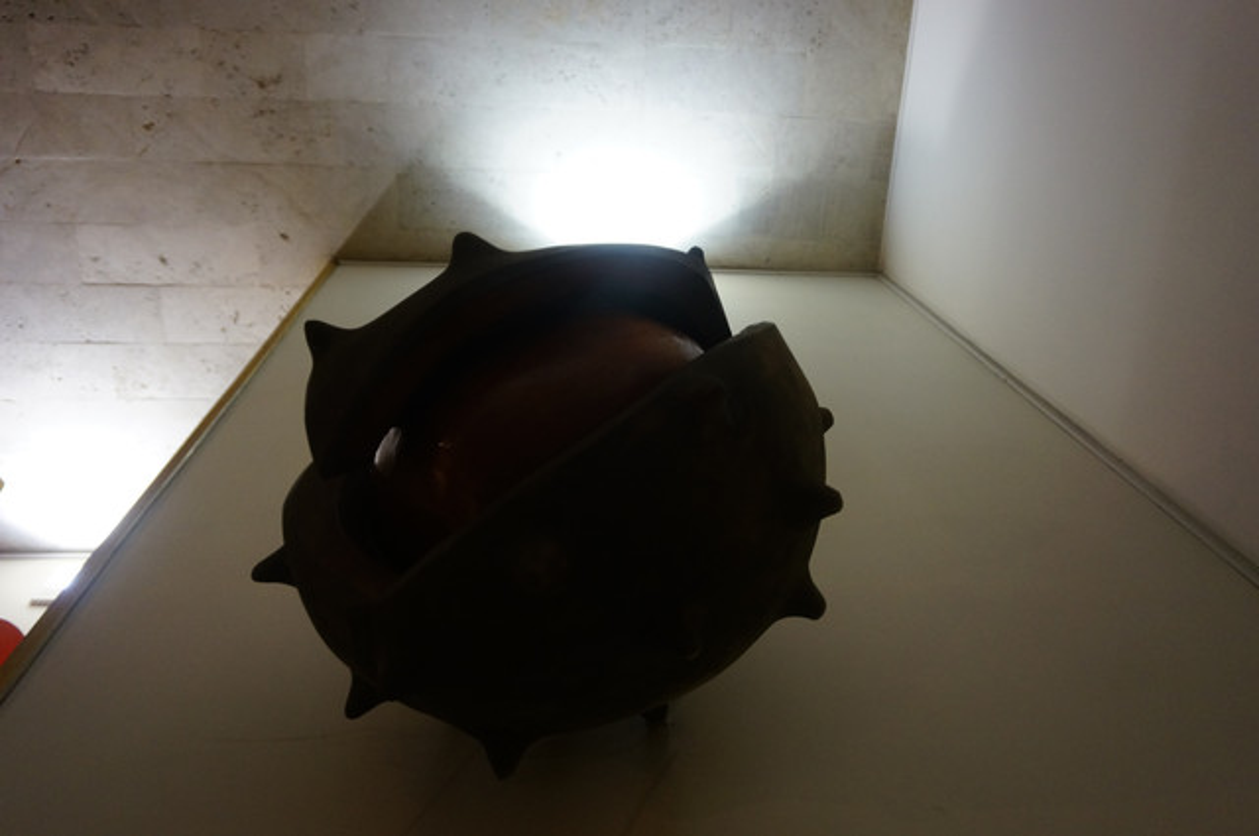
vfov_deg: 43.5
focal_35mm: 30
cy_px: 418
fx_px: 1048
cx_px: 630
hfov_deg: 62.0
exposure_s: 1/60
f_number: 4
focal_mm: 20
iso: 1000
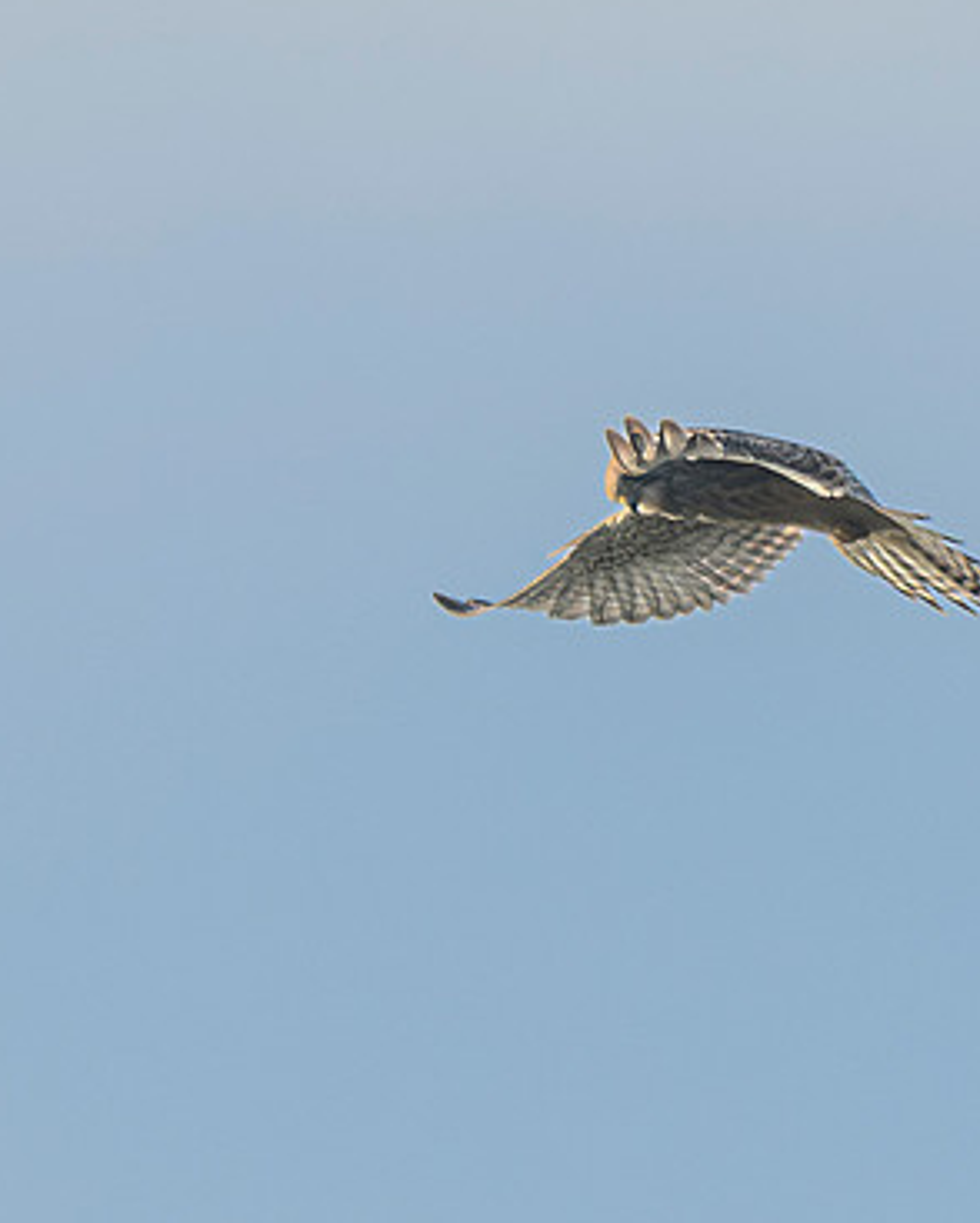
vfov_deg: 1.6
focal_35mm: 1245
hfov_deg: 1.2
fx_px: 45100
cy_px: 290
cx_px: 628
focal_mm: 250
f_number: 6.3
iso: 250
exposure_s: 1/1600
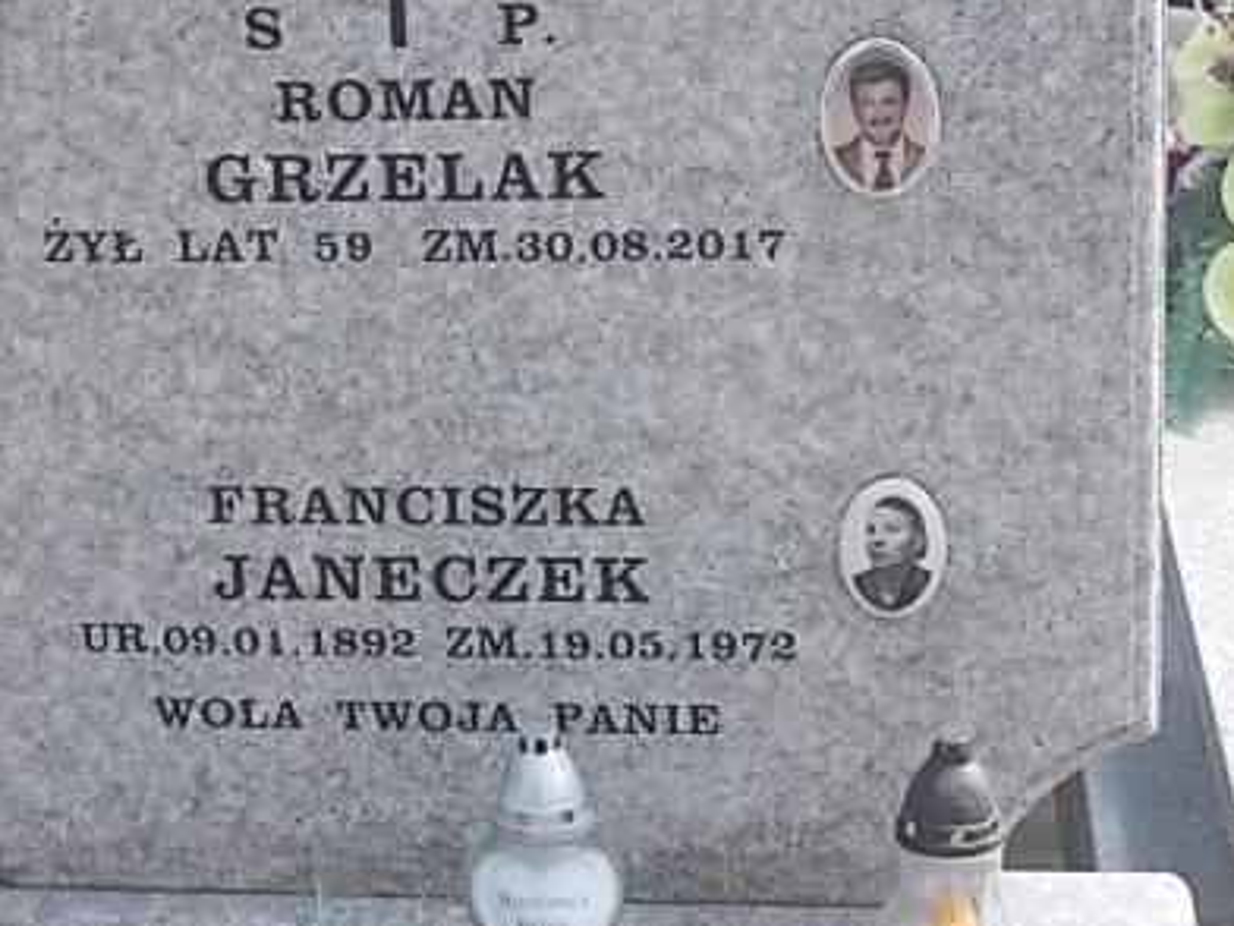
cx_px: 548
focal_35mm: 98
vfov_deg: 15.1
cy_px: 318
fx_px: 3494
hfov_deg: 20.0
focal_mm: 8.5
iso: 80
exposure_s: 1/200
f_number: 4
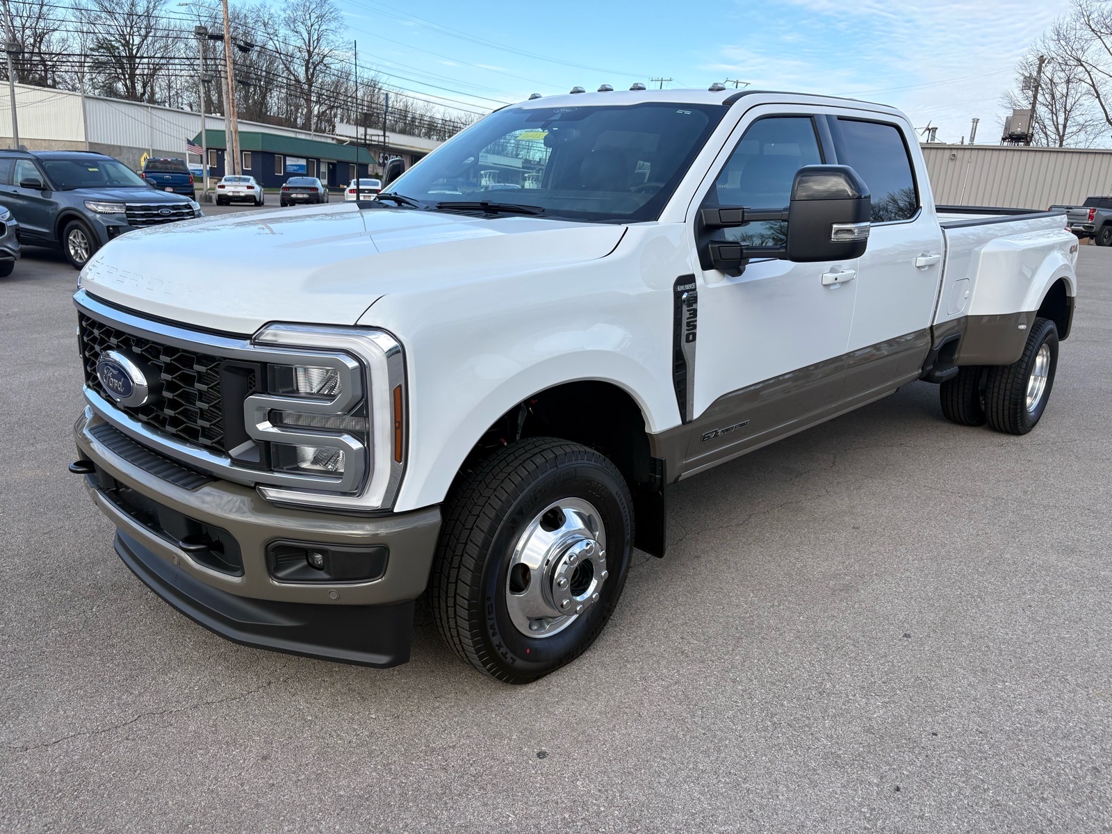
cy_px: 417
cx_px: 556
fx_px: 835
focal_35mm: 26
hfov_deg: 67.3
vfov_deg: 53.1
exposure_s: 1/895
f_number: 1.6
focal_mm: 5.96
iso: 50
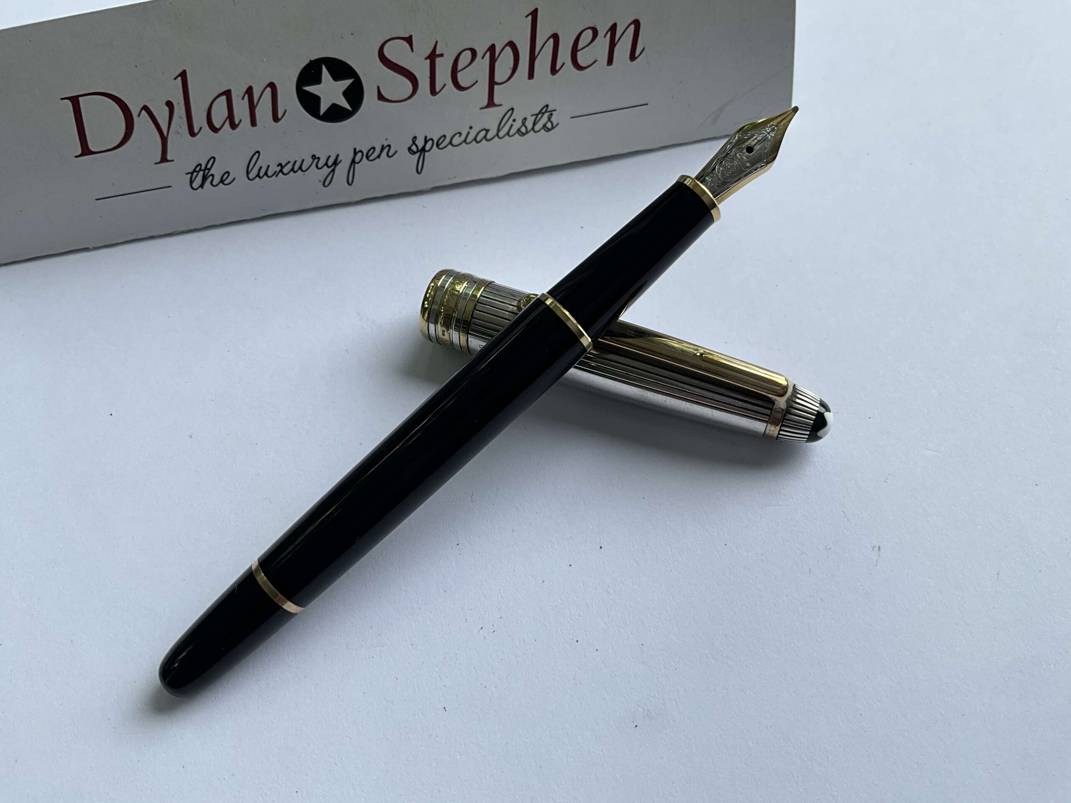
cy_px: 402
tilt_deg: -62.3
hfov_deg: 61.7
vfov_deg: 48.2
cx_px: 536
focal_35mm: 29
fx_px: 897
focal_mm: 3
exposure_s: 1/279
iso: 25
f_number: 1.8
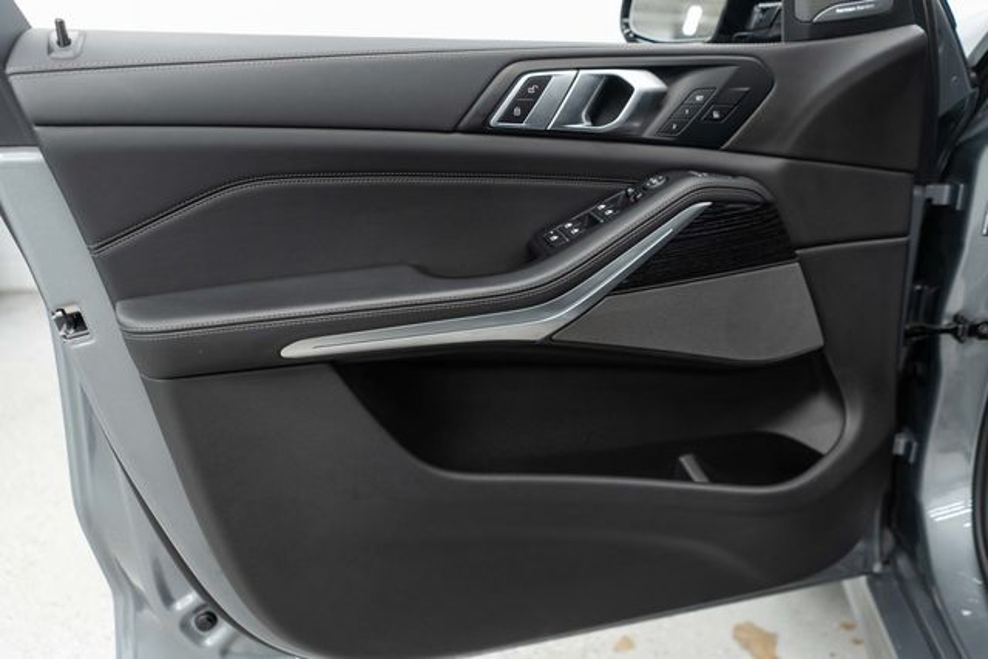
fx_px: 769
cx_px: 494
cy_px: 330
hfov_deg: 65.5
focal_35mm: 28
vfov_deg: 46.4
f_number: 3.2
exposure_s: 1/40
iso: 500
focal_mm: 28
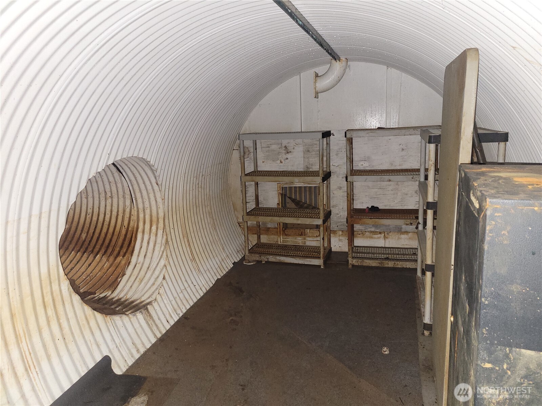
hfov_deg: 67.3
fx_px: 407
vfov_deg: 53.1
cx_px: 271
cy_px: 203
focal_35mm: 26
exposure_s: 1/9.99
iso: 200
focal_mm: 5.4
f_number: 1.8
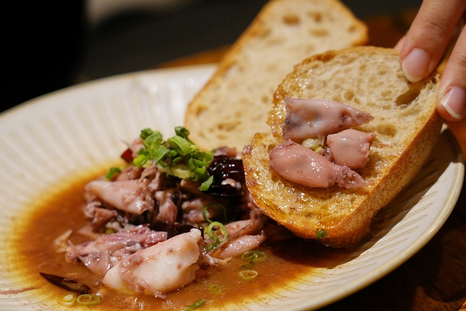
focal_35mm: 94
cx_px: 208
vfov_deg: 14.6
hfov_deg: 21.7
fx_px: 1217
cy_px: 161
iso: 1600
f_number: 5.6
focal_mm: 83
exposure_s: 1/80
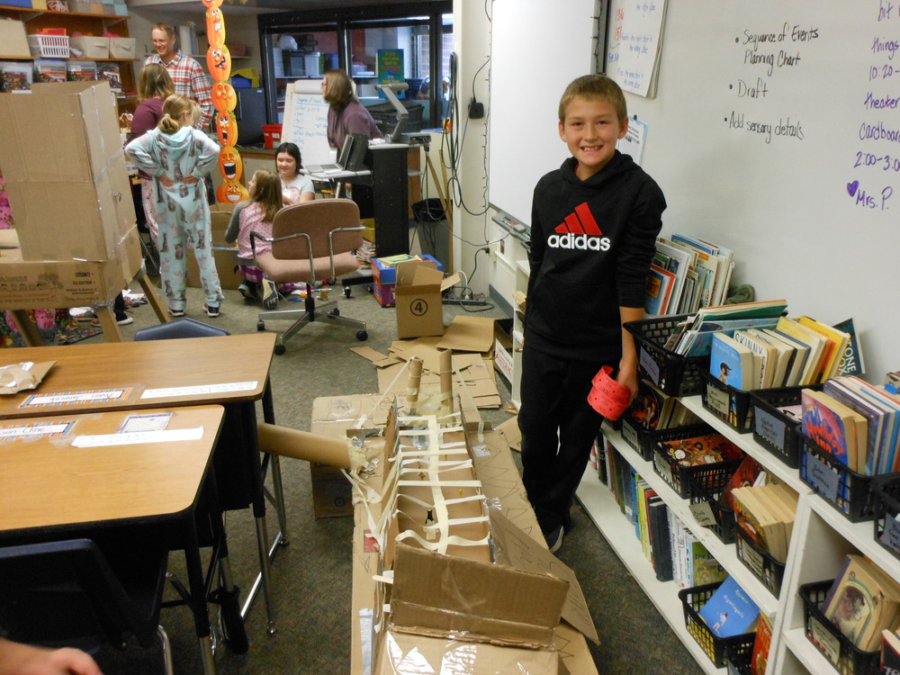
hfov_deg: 63.4
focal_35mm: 28
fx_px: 728
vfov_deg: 49.7
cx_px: 450
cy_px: 338
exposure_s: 1/30
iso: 400
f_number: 3.7
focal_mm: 5
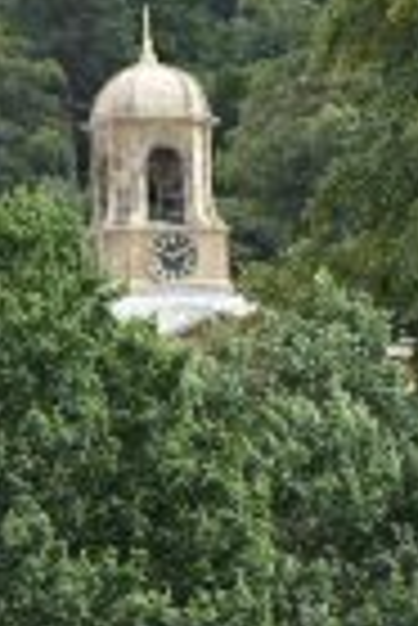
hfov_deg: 2.2
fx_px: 10944
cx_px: 0
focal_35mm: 630
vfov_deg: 3.3
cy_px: 784
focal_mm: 130
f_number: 4.8
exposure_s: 1/1000
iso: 560
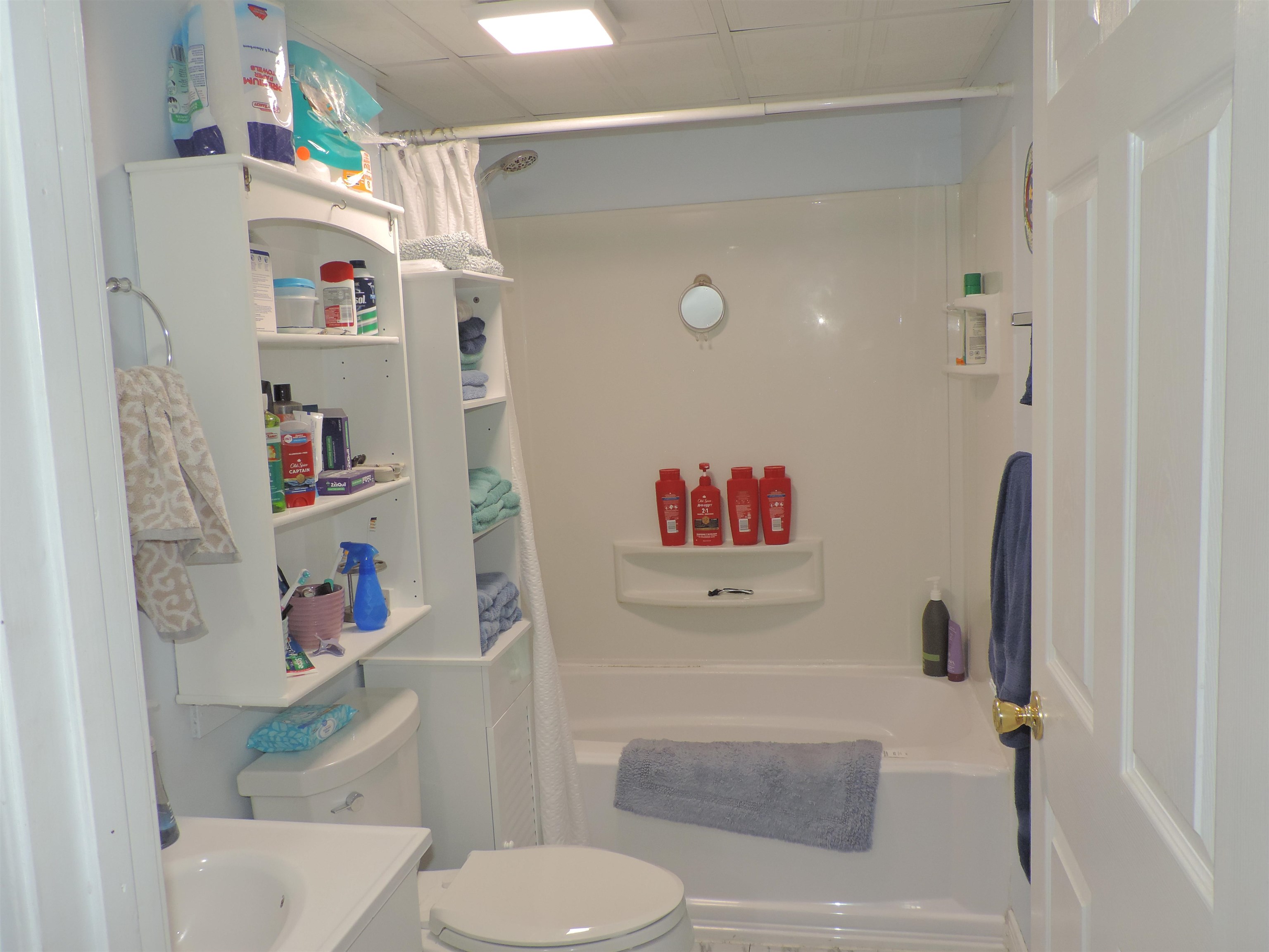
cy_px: 476
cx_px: 634
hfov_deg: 63.4
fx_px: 1026
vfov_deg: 49.7
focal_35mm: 28
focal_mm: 4.9
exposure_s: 1/40
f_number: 3.1
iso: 200
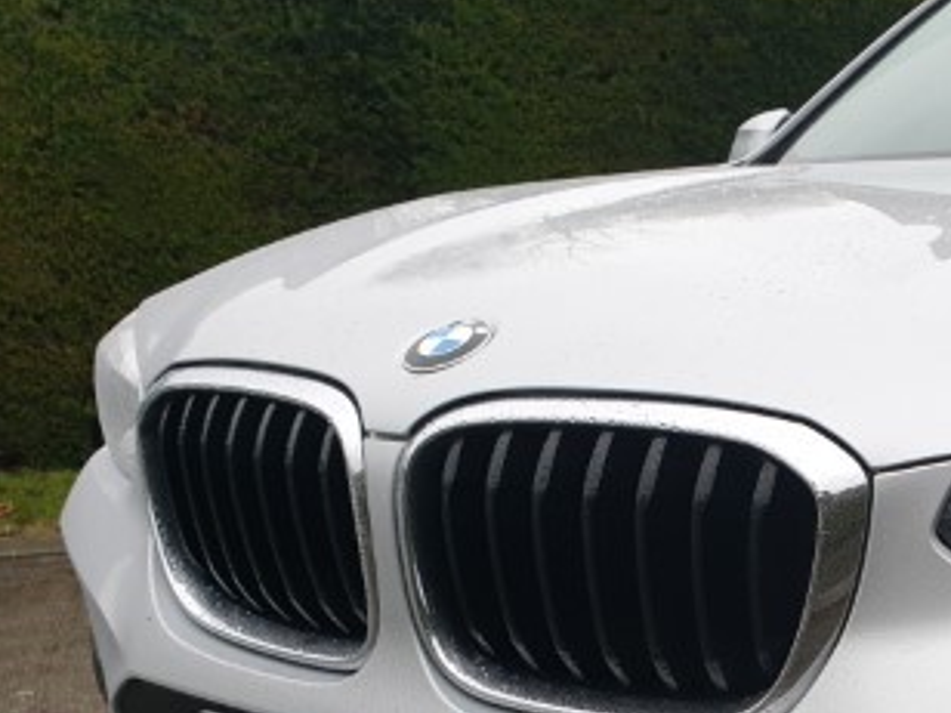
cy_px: 716
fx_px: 1484
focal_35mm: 54
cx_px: 960
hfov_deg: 32.6
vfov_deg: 25.7
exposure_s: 1/50
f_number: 2.4
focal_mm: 4.3
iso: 125
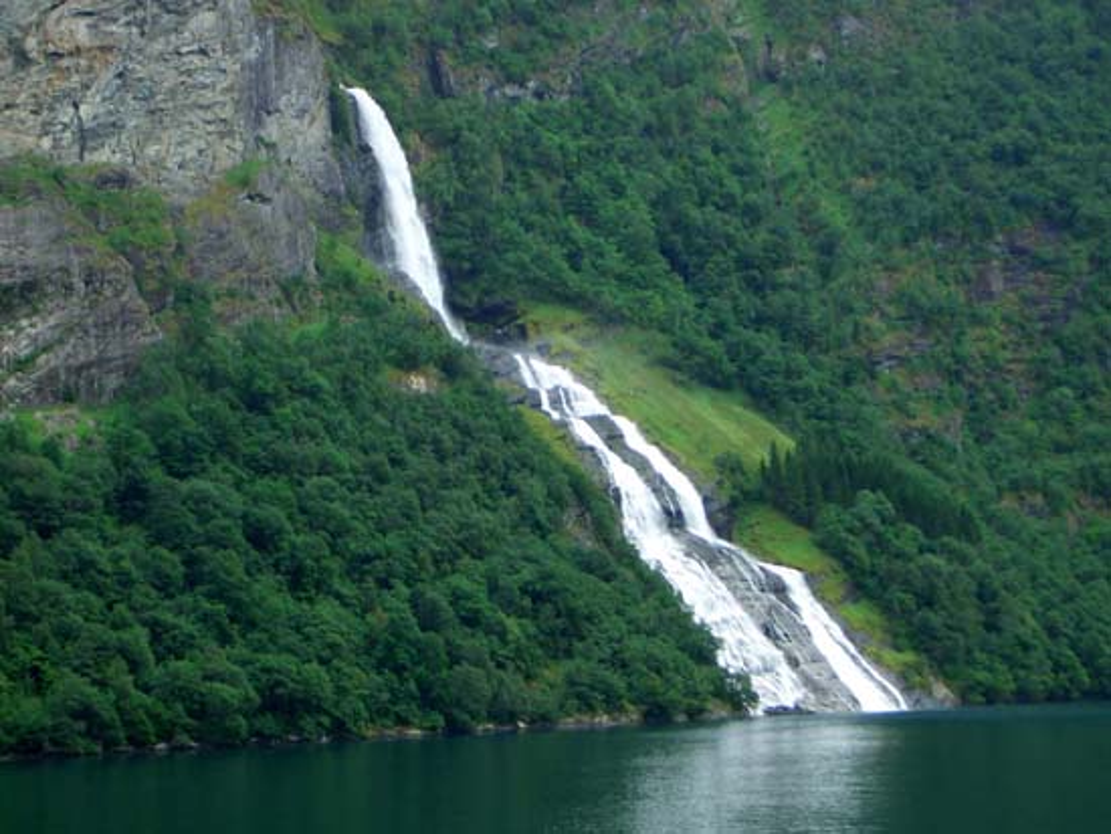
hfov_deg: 22.2
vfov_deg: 16.8
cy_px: 417
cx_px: 556
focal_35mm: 88
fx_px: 2826
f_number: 4.4
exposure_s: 1/125
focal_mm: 14.6
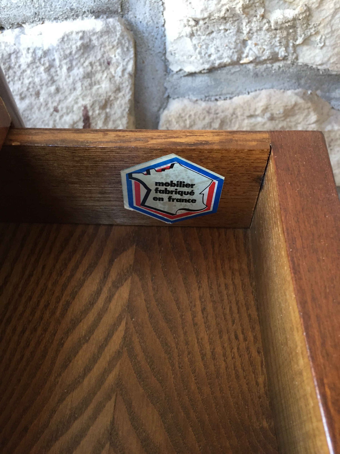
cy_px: 227
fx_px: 380
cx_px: 170
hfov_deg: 48.2
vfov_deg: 61.7
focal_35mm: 29
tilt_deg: -56.7
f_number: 2.2
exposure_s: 1/30
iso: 125
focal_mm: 4.15
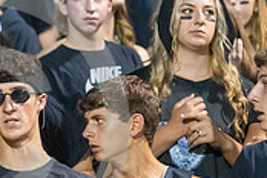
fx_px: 3093
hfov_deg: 4.9
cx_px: -31
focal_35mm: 417
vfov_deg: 3.3
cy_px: 185
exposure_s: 1/400
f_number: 2.8
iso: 6400
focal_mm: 125
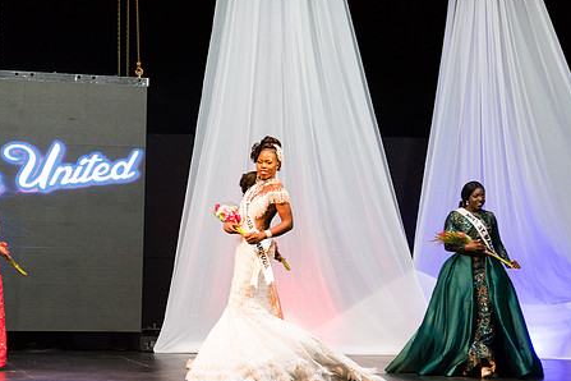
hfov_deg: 20.7
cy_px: 240
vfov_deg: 13.9
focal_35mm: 98
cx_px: 194
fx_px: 1554
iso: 4000
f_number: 5
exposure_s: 1/160
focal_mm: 50
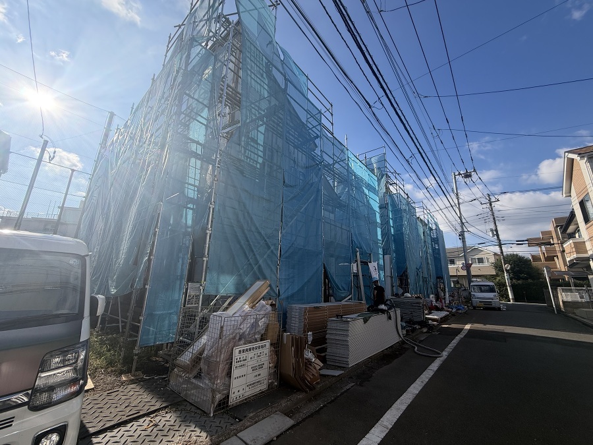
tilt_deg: +15.2
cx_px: 296
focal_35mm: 14
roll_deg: -0.4
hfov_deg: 102.1
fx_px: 240
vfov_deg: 85.7
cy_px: 222
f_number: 2.2
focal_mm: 2.22
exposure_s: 1/853
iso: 25
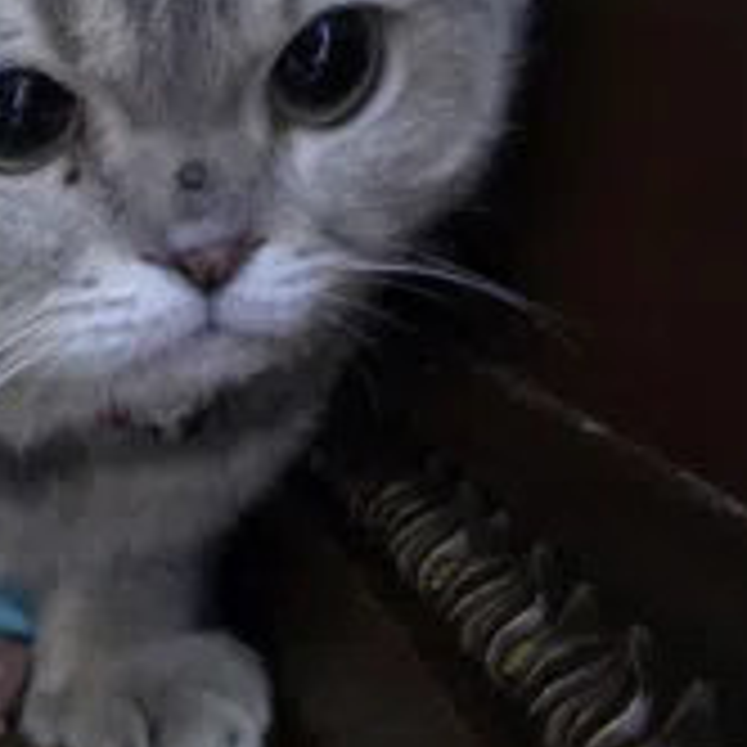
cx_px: 194
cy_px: 482
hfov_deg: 34.0
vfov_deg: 34.4
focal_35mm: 49
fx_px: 1196
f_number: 1.7
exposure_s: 1/16.7
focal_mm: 6.3
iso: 2500
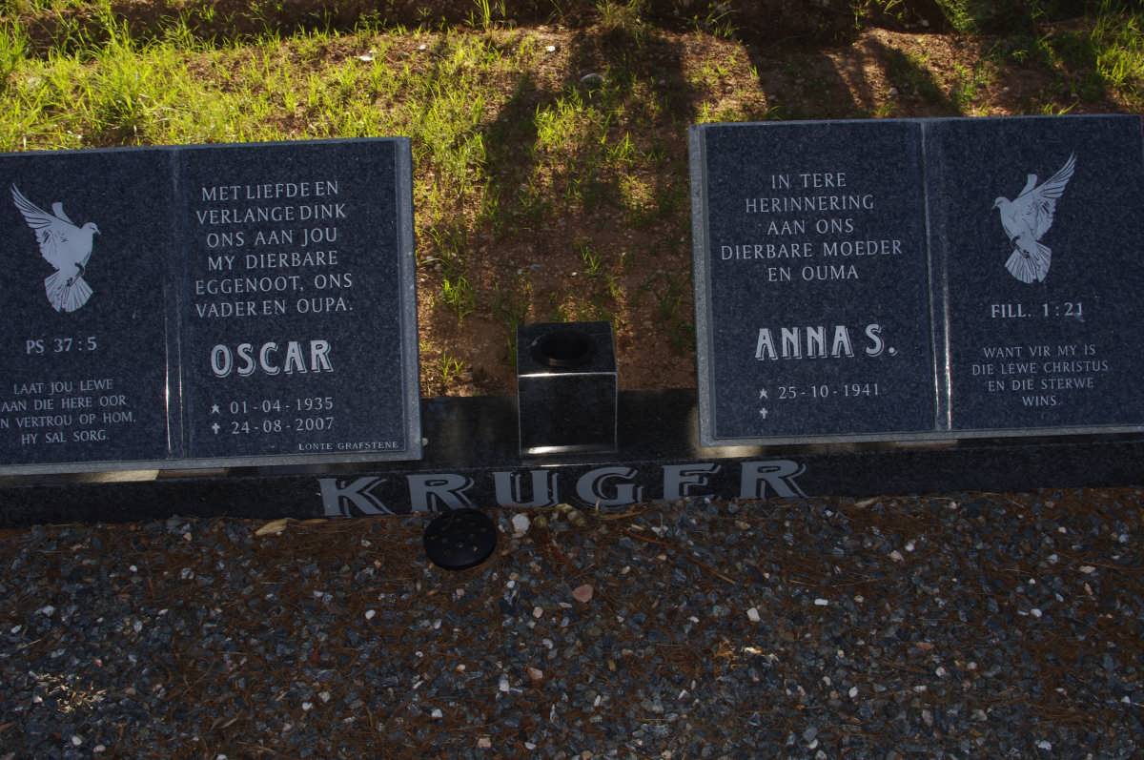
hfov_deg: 53.2
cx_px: 572
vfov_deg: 36.8
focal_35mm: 36
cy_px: 380
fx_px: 1143
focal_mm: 24.38
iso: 200
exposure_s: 1/60
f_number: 11
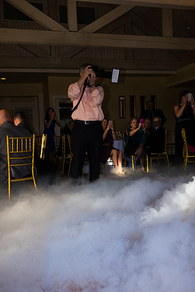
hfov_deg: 36.9
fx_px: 292
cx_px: 98
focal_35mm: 36
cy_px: 146
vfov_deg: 53.1
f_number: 3.2
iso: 800
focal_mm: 24.3
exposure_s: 1/250
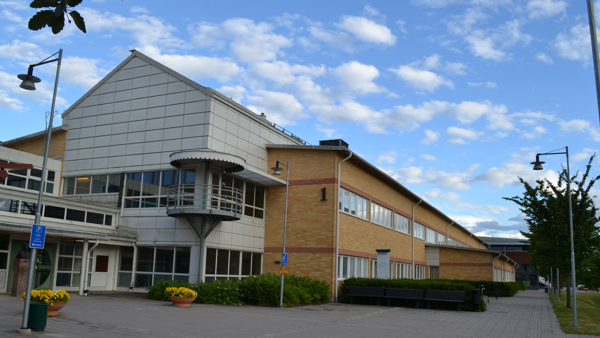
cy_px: 177
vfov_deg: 36.7
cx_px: 299
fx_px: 509
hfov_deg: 61.0
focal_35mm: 32
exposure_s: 1/100
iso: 100
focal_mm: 20
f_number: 8
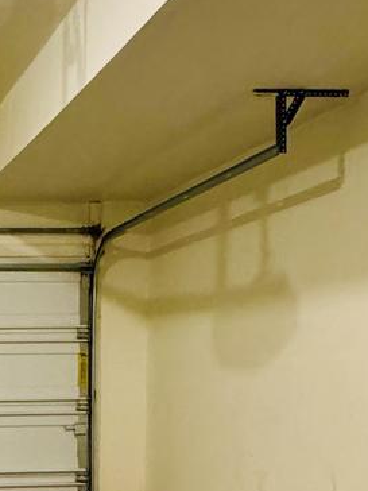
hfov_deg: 21.8
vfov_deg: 30.8
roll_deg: +1.6
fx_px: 836
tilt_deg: -6.6
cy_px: 468
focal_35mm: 59
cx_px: -135
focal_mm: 2.22
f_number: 2.2
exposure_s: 1/60
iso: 800
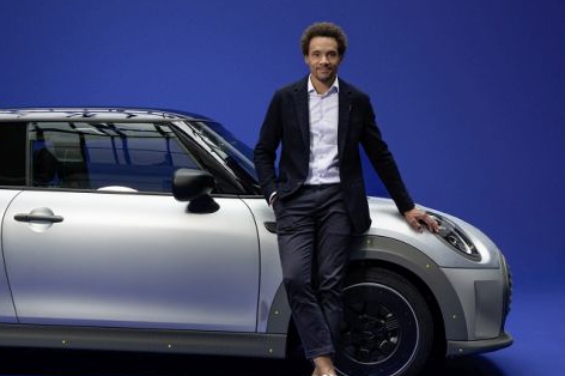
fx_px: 1082
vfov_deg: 19.7
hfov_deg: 28.9
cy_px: 215
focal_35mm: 69
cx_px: 160
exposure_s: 1/125
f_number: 5
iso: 200
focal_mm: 44
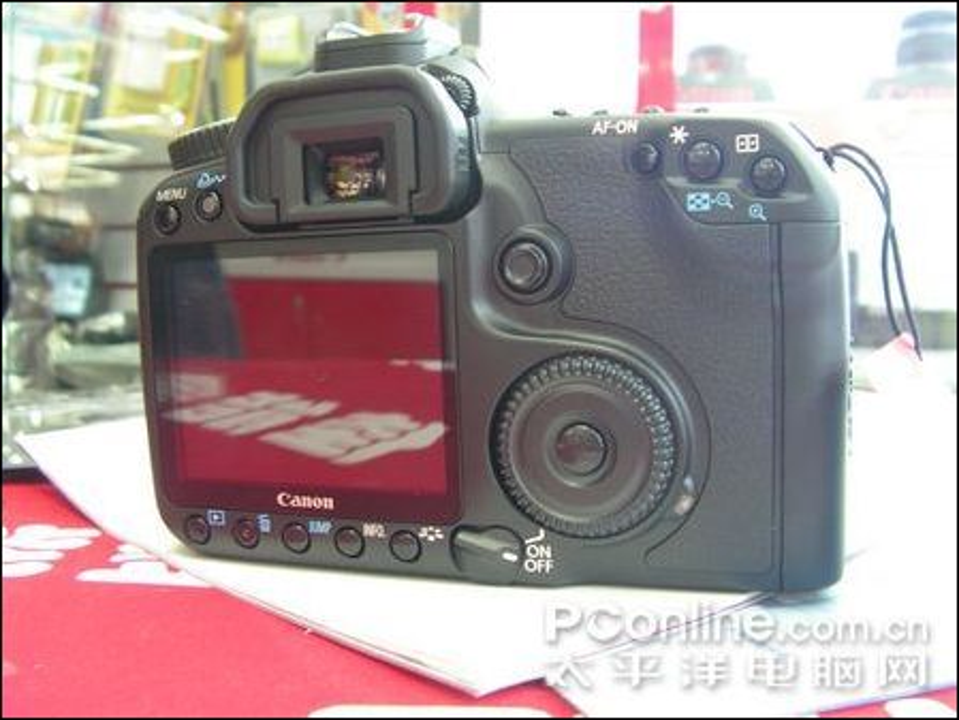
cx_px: 480
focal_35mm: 36
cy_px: 360
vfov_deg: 39.7
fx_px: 998
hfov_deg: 51.3
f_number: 3.2
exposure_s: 1/5
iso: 200
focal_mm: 6
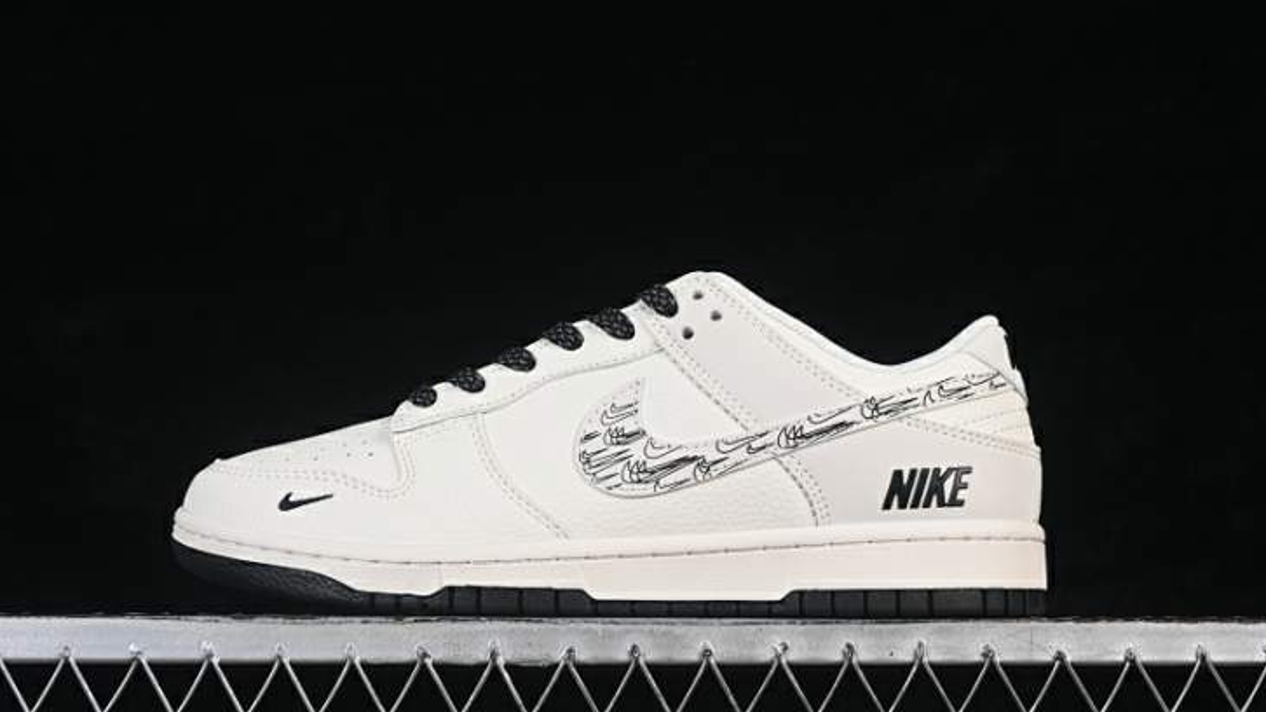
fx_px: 2651
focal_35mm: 79
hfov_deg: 26.9
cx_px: 635
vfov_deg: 15.3
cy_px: 354
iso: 160
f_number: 8
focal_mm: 50
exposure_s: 1/80
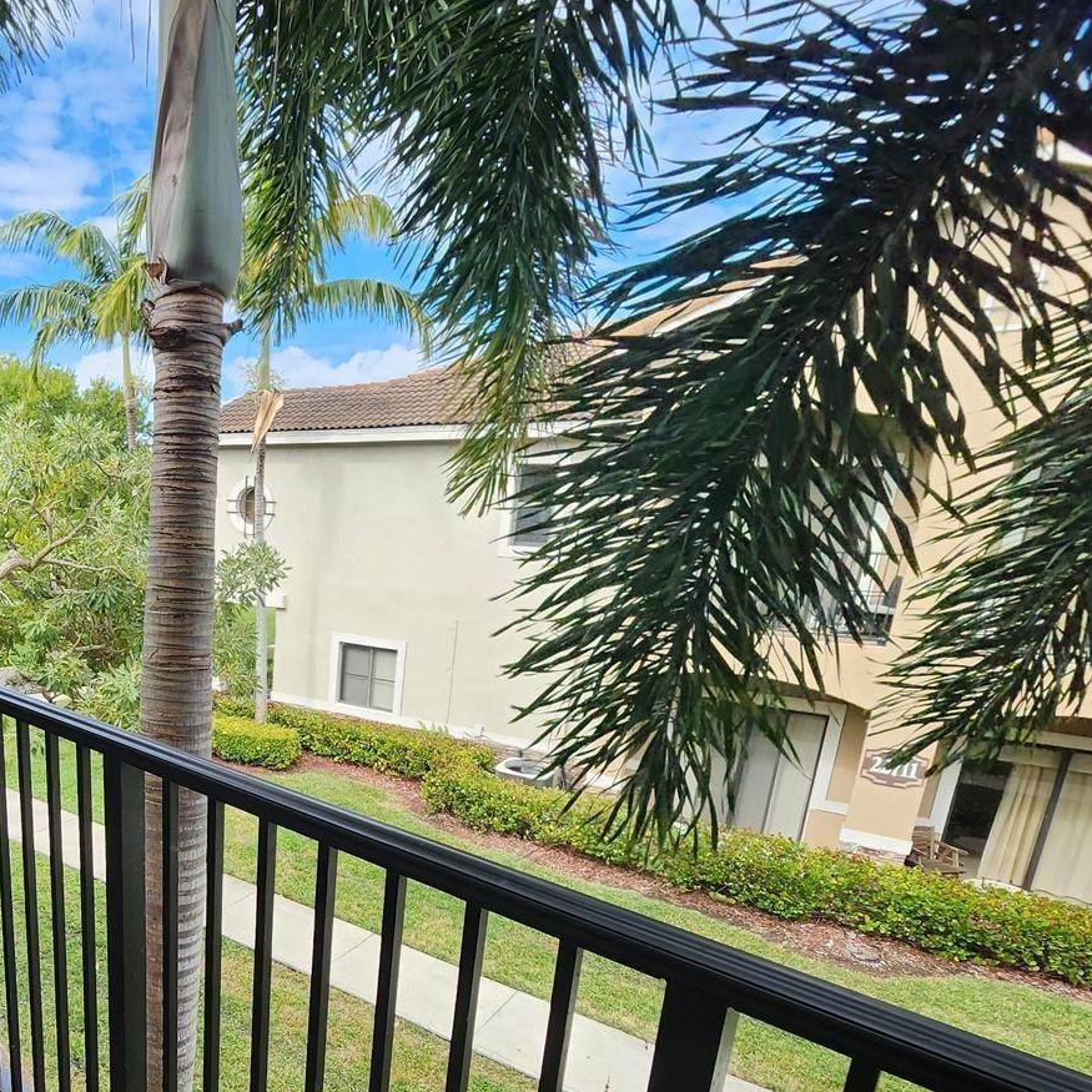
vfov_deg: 70.2
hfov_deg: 65.9
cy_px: 724
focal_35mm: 21
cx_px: 226
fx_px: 749
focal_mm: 2.2
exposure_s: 1/434
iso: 50
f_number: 2.2
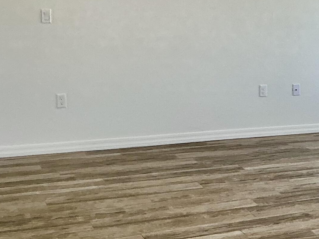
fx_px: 728
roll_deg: -2.4
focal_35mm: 79
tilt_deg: -5.8
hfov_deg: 21.6
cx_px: 448
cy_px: 80
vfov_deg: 18.6
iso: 32
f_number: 1.8
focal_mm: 3
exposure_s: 1/170
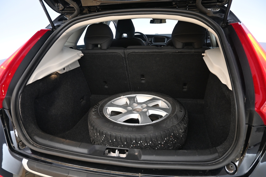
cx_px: 133
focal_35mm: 26
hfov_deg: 70.4
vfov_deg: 50.4
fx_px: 188
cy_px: 88
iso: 1000
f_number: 3.5
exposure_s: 1/25
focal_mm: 17
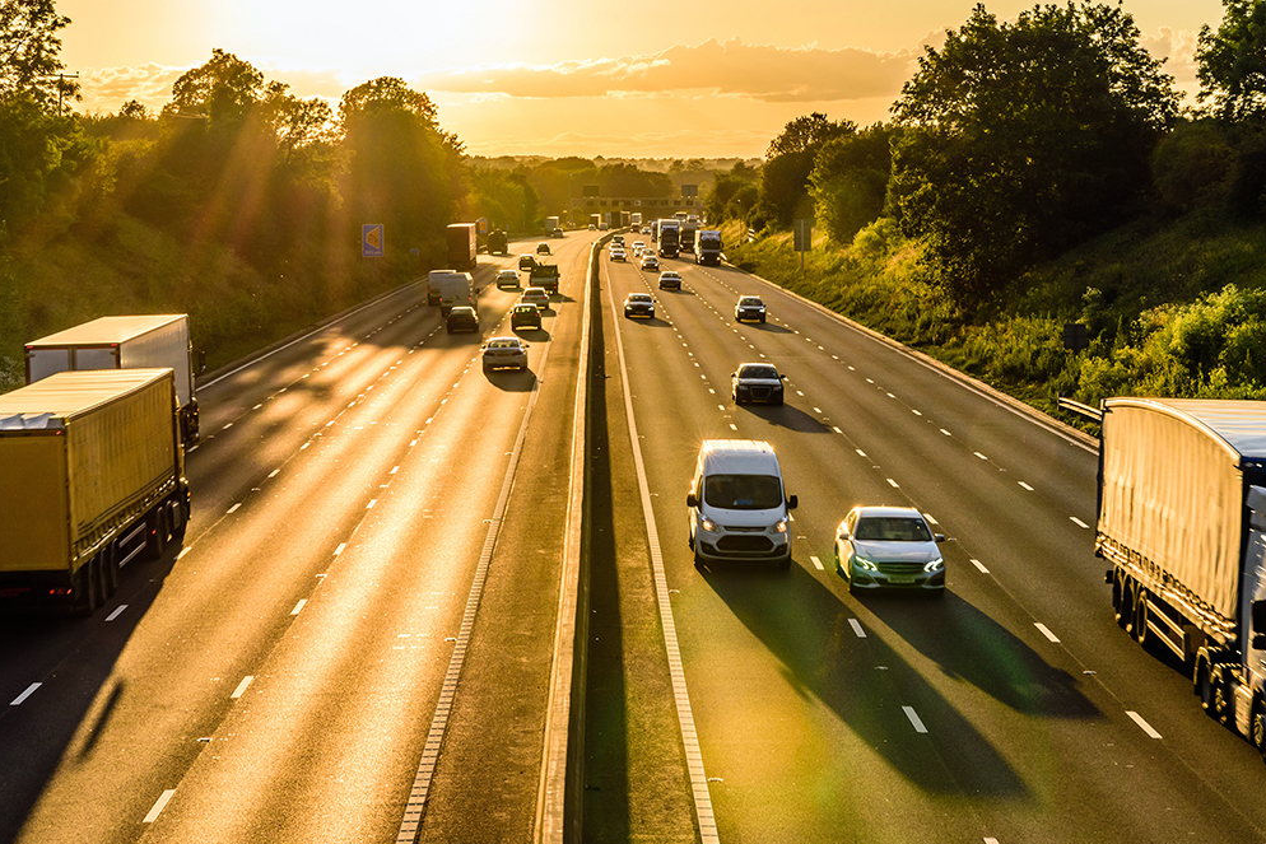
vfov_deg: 16.5
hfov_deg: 24.5
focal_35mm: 83
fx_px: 2919
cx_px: 585
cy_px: 349
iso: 200
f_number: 20
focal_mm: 55
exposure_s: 1/100
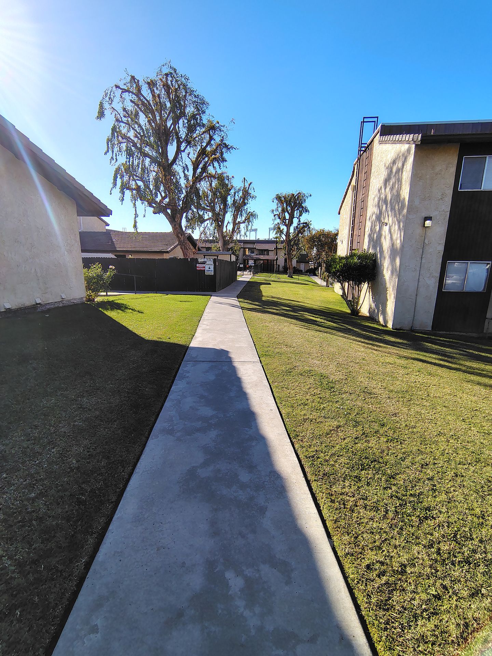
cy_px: 328
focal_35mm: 16
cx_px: 246
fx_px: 303
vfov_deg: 94.5
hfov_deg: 78.1
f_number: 2.2
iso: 100
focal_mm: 2.13
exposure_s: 1/742
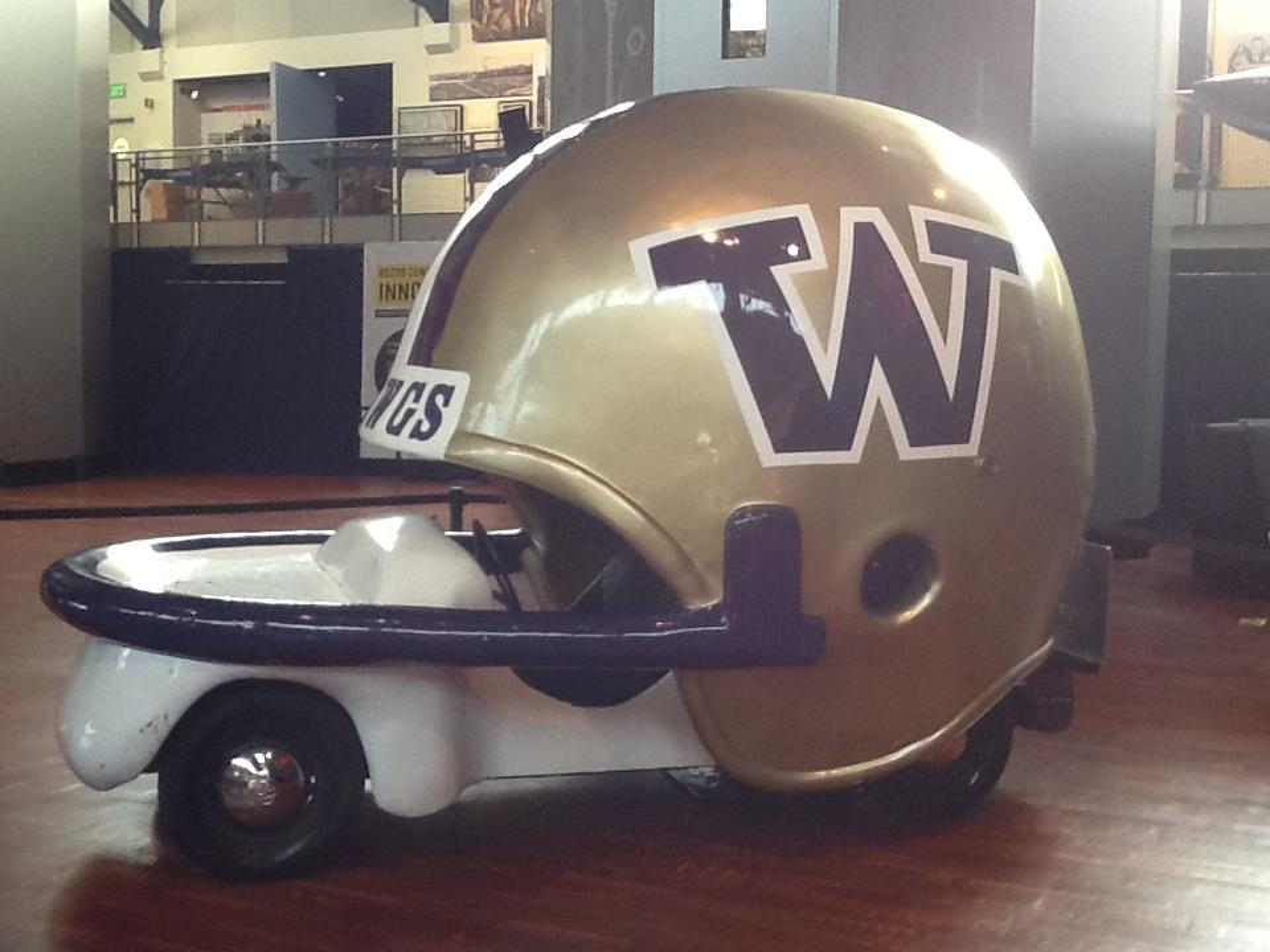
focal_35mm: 44
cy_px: 476
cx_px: 635
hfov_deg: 42.9
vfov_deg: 32.9
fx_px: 1614
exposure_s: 1/30
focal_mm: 2.03
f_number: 2.4
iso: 64
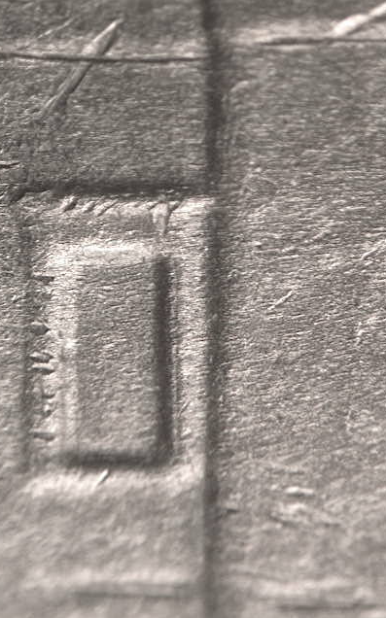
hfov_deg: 8.2
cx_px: 174
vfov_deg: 13.1
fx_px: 2695
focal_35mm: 160
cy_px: 310
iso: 100
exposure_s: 1/9.8
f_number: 5
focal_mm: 31.1
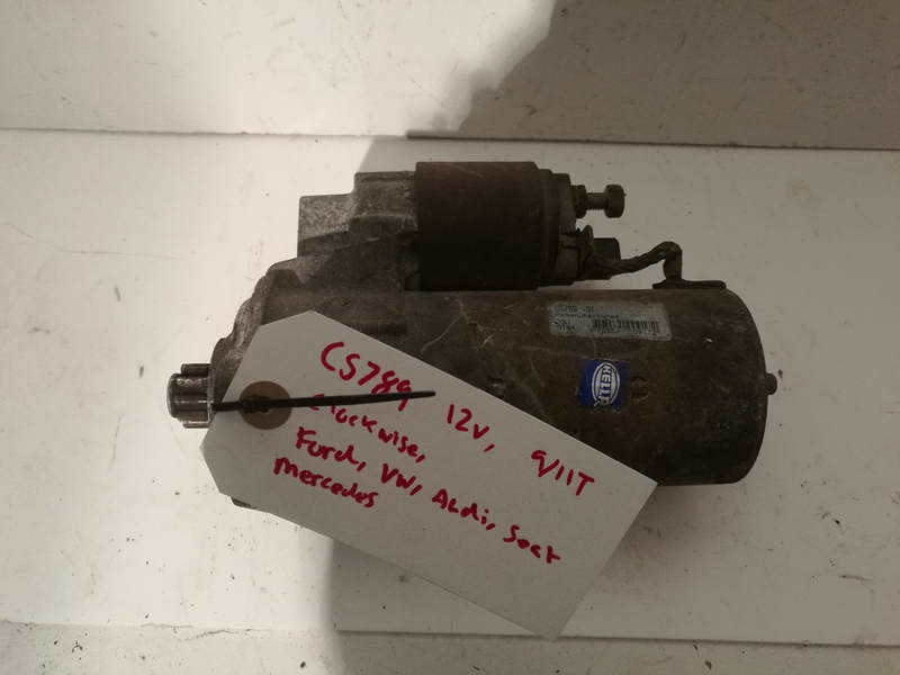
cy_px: 338
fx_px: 702
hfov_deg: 65.3
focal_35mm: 27
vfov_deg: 51.4
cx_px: 450
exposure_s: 1/25
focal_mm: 4.04
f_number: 2
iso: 320
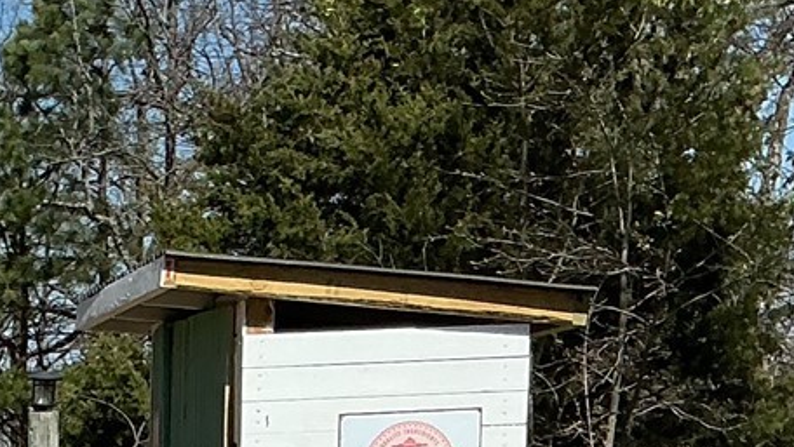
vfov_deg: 8.4
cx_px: -481
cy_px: 1068
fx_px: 2801
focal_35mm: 133
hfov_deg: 14.7
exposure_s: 1/2801
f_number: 1.8
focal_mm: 3
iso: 25
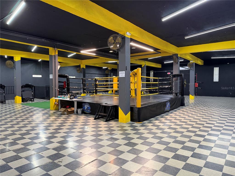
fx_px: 163
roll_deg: +1.0
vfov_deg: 56.8
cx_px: 118
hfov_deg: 71.6
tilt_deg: -3.0
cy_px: 88
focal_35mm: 24
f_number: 1.78
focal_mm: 6.76
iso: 320
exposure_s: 1/60
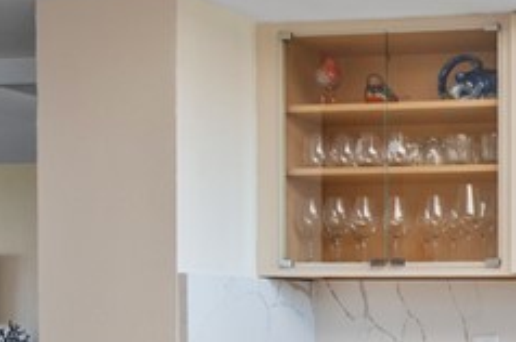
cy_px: 381
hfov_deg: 23.1
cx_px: 715
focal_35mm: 75
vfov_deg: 17.4
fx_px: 1078
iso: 200
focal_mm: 11
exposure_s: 1/10
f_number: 8
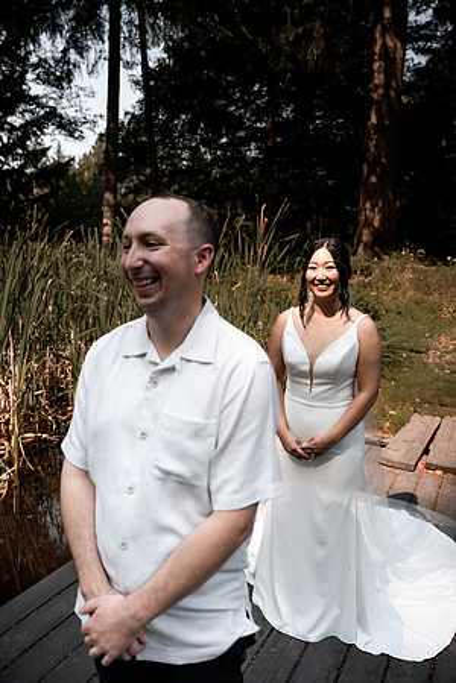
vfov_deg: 71.5
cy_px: 342
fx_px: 475
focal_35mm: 25
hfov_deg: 51.3
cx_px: 228
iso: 160
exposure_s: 1/1000
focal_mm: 25
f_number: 2.8
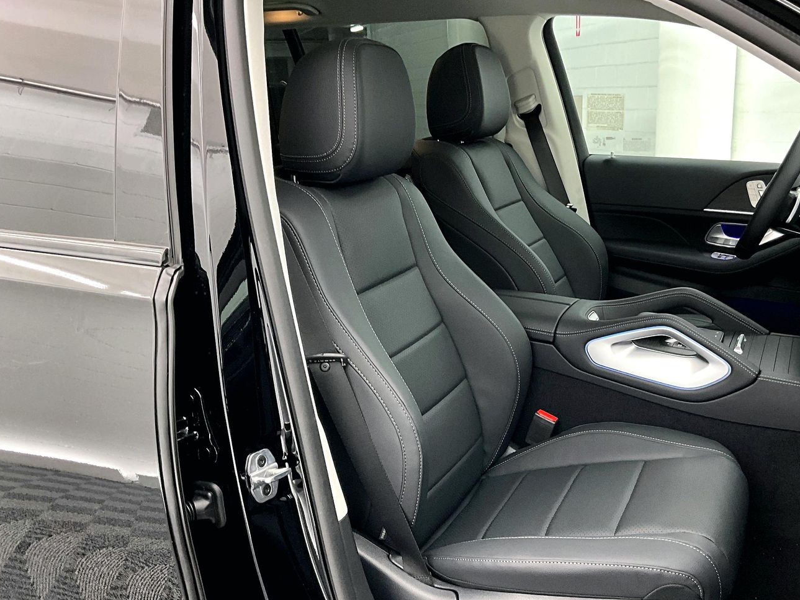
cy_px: 322
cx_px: 472
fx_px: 832
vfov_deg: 39.6
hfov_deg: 51.1
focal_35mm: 36
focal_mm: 3
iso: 250
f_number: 1.8
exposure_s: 1/40
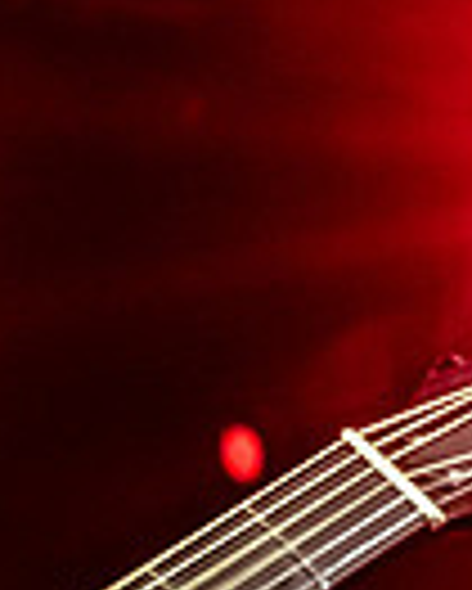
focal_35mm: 346
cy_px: 502
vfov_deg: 5.6
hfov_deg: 4.4
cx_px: -764
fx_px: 6035
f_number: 3.5
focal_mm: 40
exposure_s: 1/250
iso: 1600
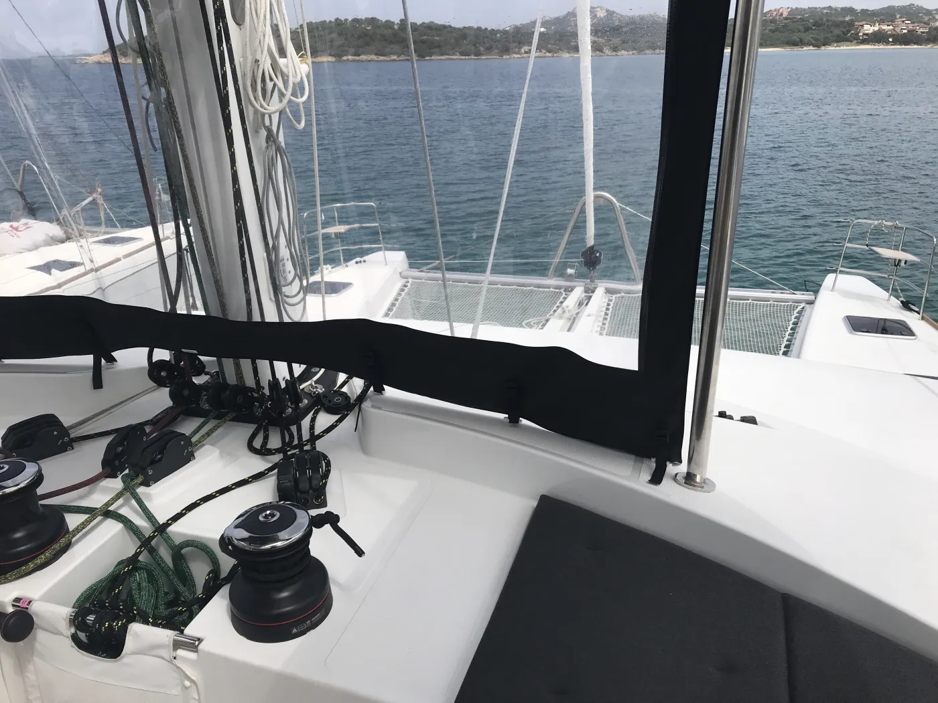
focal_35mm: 28
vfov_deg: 49.7
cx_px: 469
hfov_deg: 63.4
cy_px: 352
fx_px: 759
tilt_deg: -20.4
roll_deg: +1.1
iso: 20
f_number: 1.8
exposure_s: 1/2994
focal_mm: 3.99
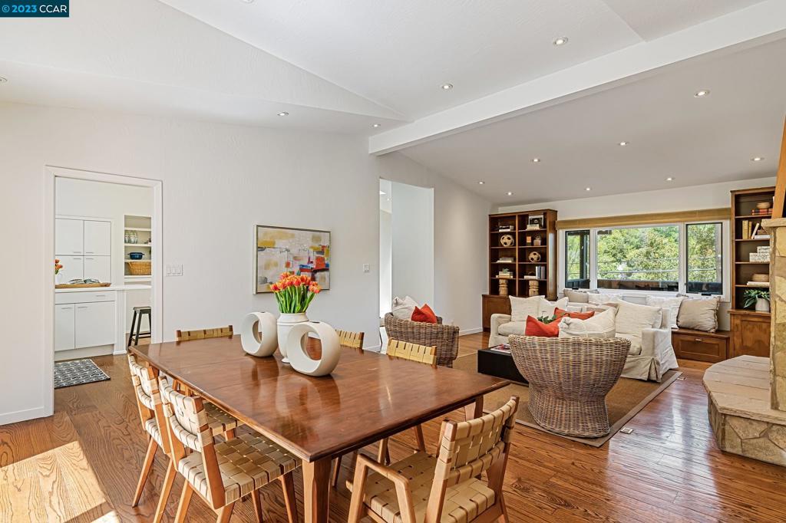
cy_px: 262
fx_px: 393
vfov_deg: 67.3
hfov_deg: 90.0
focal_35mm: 18
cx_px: 393
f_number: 11
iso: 320
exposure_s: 1/15
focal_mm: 18
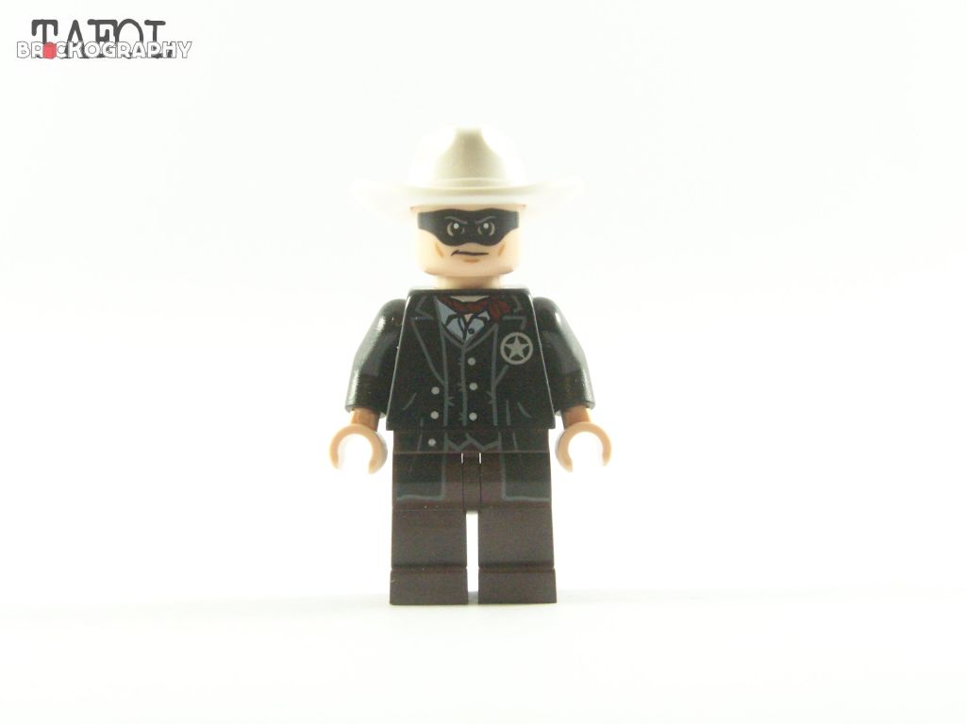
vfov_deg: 19.6
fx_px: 2093
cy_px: 362
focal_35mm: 75
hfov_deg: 26.0
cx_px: 483
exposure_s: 1/60
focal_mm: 12.4
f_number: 4
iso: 400
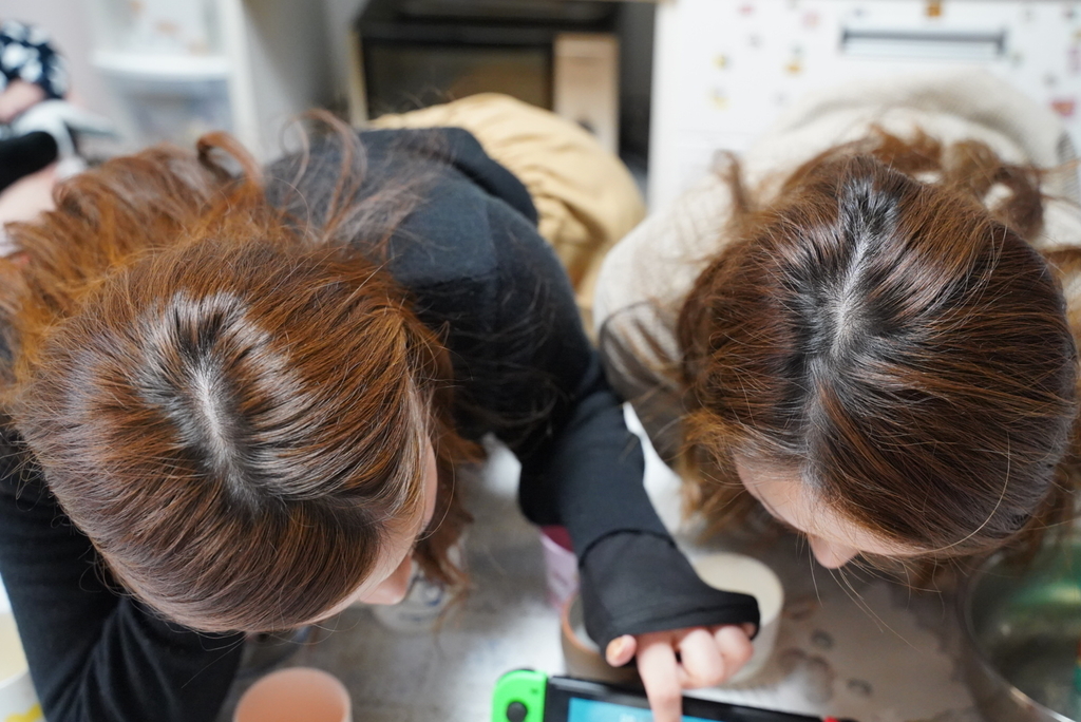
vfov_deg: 29.9
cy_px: 361
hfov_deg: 43.6
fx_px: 1352
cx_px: 540
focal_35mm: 45
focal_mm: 45
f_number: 4
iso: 6400
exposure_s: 1/160
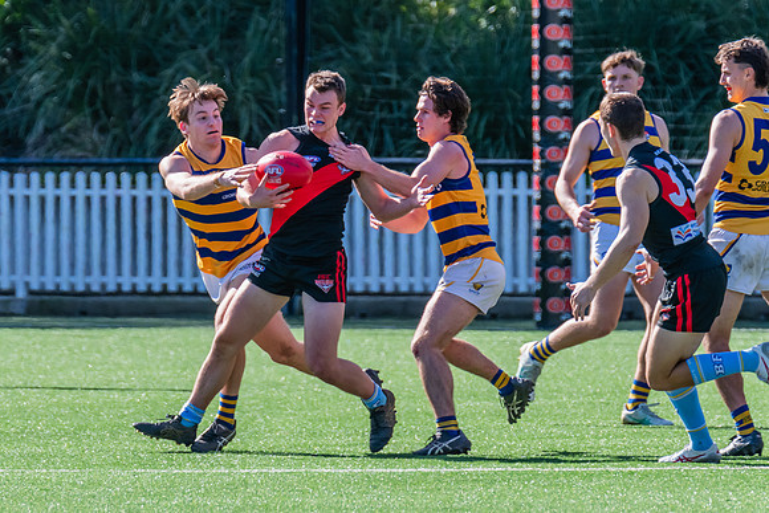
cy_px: 272
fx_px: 15190
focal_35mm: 711
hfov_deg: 2.9
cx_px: 186
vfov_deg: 1.9
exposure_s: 1/1000
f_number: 10
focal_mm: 460
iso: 800
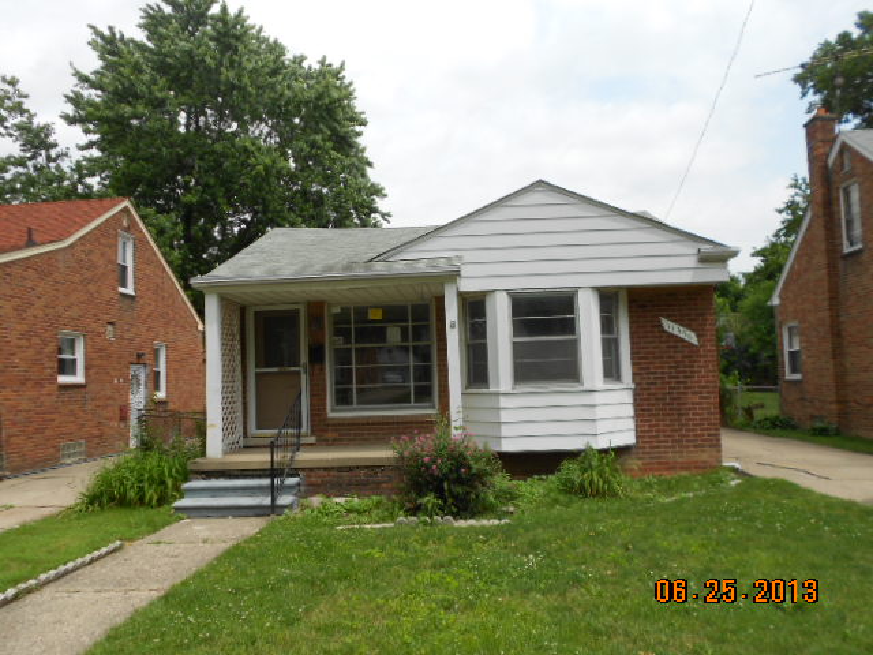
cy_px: 328
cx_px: 436
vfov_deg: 53.1
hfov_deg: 67.3
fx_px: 656
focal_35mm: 26
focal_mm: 4.6
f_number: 3.2
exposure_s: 1/1250
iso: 80
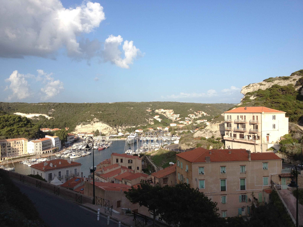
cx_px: 152
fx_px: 306
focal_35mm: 35
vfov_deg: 40.7
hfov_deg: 52.6
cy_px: 114
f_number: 2.4
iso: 64
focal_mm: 4.28
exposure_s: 1/1151
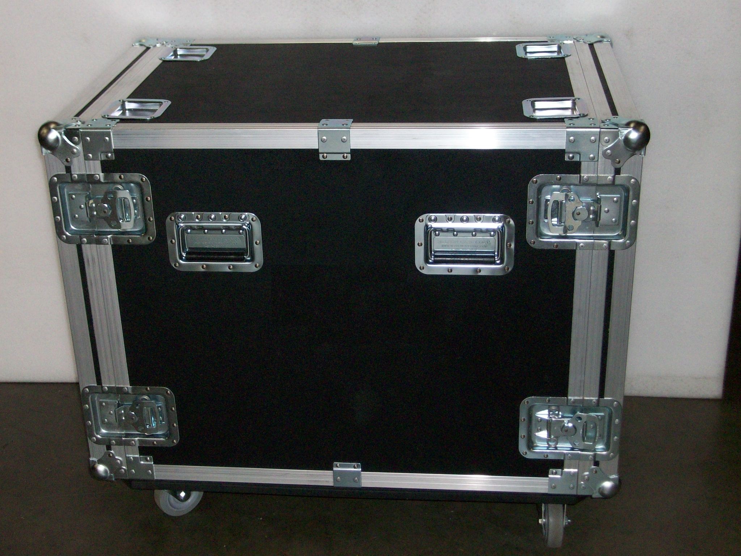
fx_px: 1135
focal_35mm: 53
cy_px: 278
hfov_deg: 36.2
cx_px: 370
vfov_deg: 27.5
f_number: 3.6
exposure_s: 1/70.6
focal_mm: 8.8
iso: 160
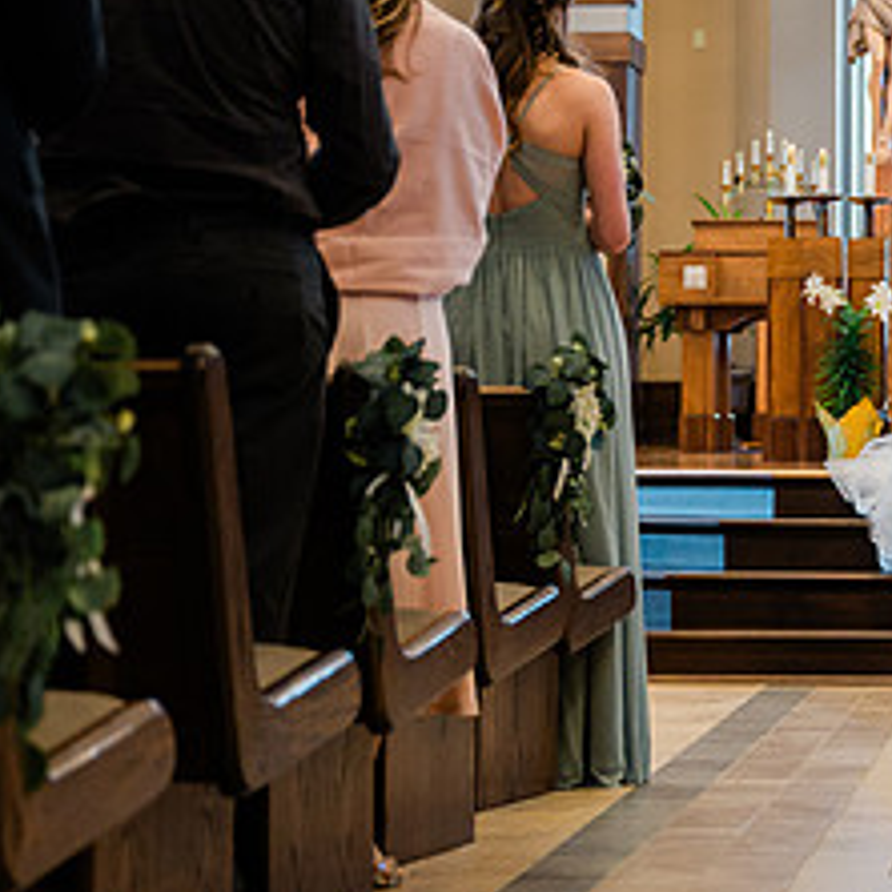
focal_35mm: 120
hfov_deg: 14.2
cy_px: 249
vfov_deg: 14.5
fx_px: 3498
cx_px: 967
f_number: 2.8
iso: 1000
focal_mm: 48
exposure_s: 1/250
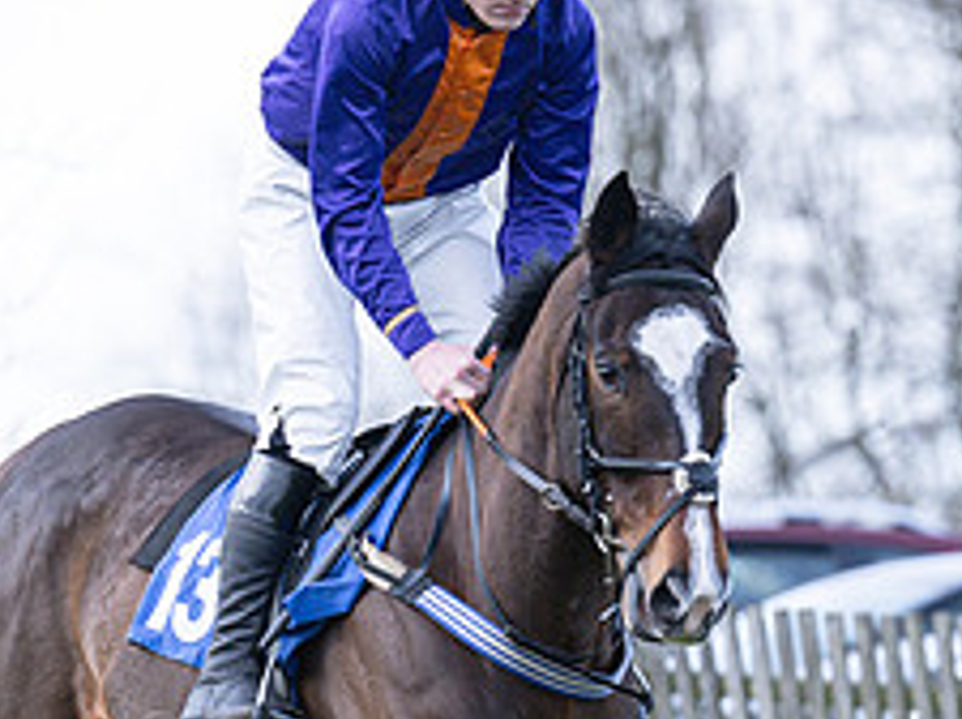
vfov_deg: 1.9
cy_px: 633
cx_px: 874
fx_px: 21476
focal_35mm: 774
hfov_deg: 2.6
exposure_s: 1/800
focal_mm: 190
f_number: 4
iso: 400
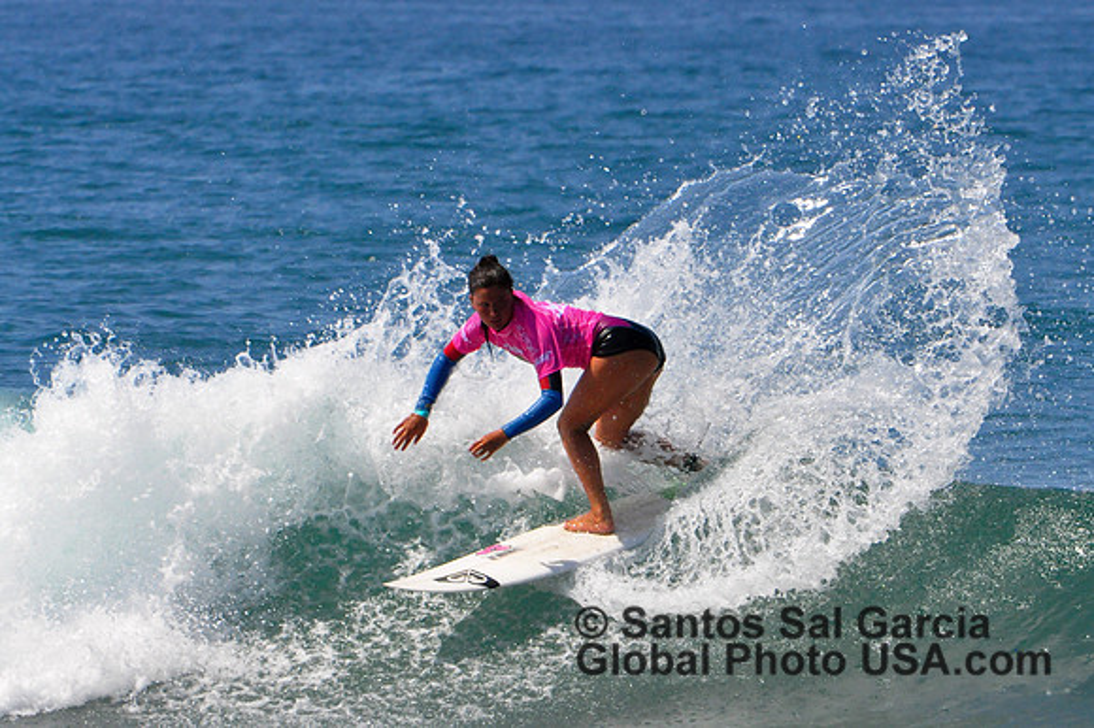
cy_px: 364
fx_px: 25056
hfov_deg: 2.5
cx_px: 547
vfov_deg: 1.7
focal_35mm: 825
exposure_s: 1/1000
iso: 1250
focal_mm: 550
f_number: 14
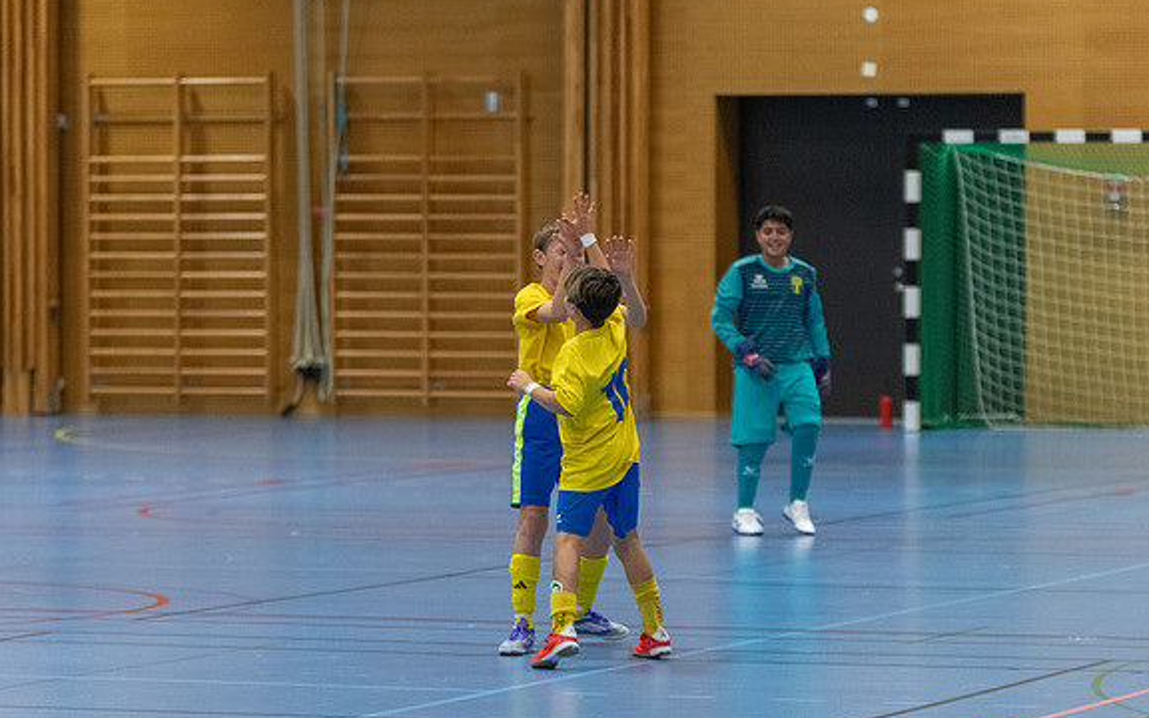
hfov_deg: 10.6
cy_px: 362
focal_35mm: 197
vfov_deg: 6.7
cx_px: 576
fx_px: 6169
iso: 2500
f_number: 2.8
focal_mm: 122
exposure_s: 1/500
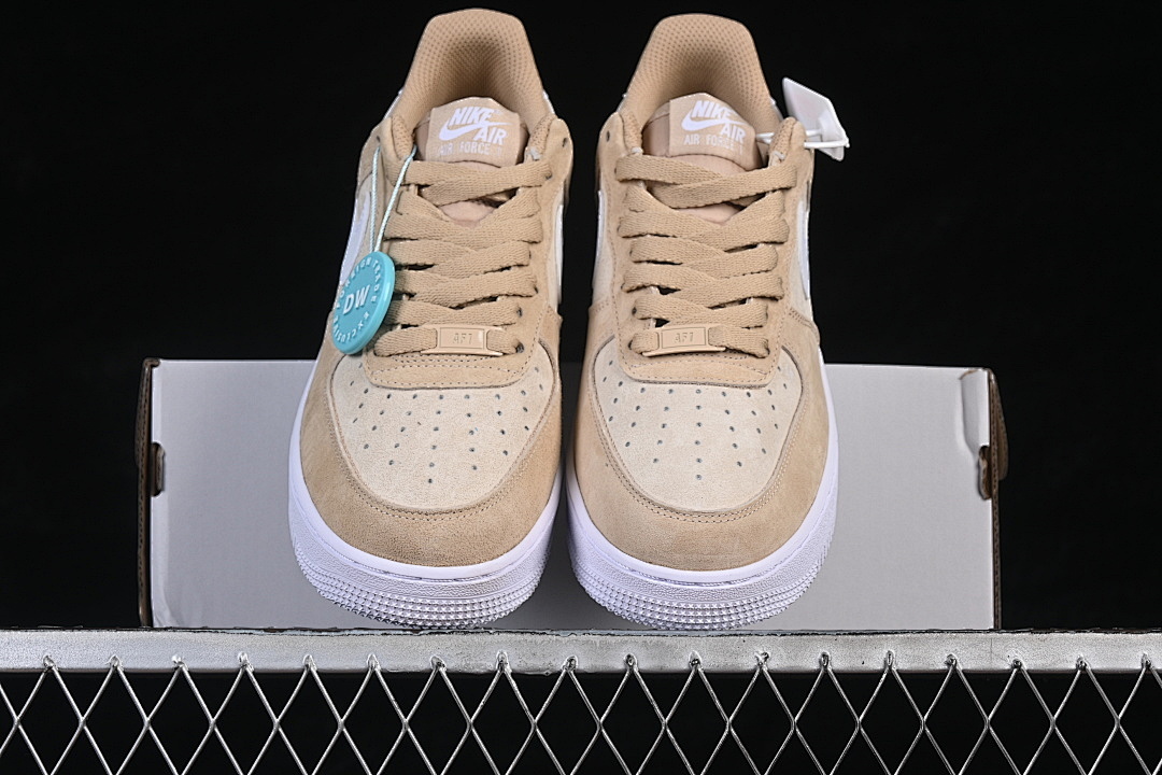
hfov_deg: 27.0
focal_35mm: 75
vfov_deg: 18.2
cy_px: 388
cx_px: 581
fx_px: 2421
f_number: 8
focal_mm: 50
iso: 160
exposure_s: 1/80
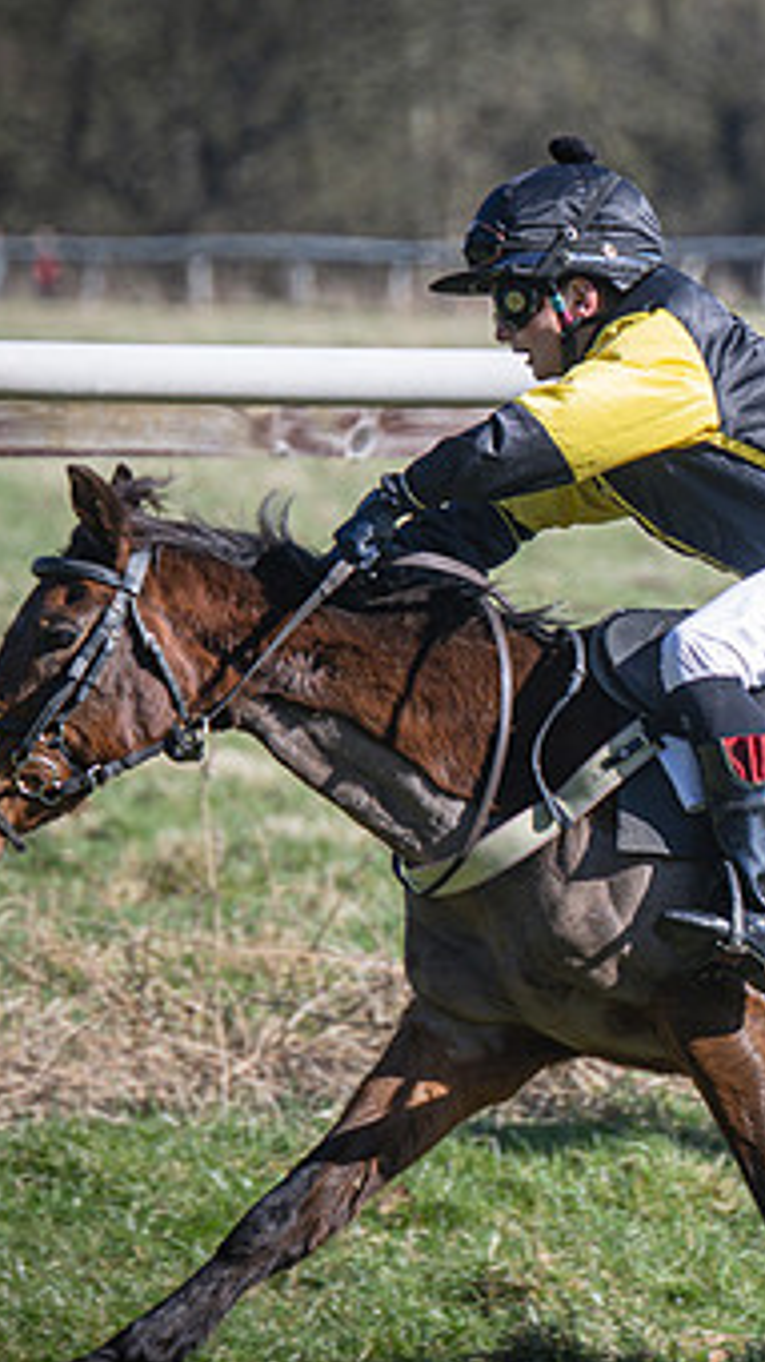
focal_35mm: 468
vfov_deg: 4.6
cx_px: 891
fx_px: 16894
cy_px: 577
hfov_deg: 2.6
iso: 125
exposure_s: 1/1000
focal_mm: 150
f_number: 4
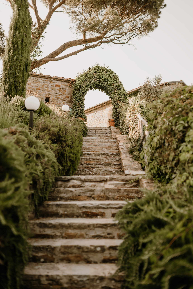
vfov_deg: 54.4
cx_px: 96
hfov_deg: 37.9
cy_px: 144
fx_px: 281
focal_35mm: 35
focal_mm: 35
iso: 200
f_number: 2.2
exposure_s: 1/1000
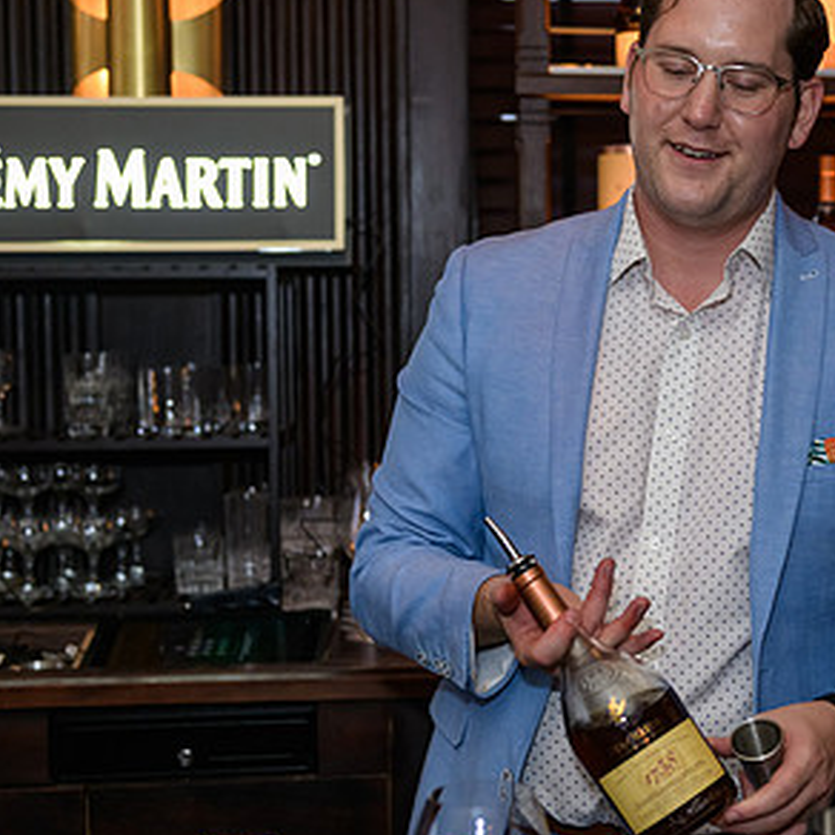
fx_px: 1938
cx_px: 658
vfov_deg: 24.3
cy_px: 399
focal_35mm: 71
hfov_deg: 24.0
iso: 1000
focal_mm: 42
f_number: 3.2
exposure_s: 1/125
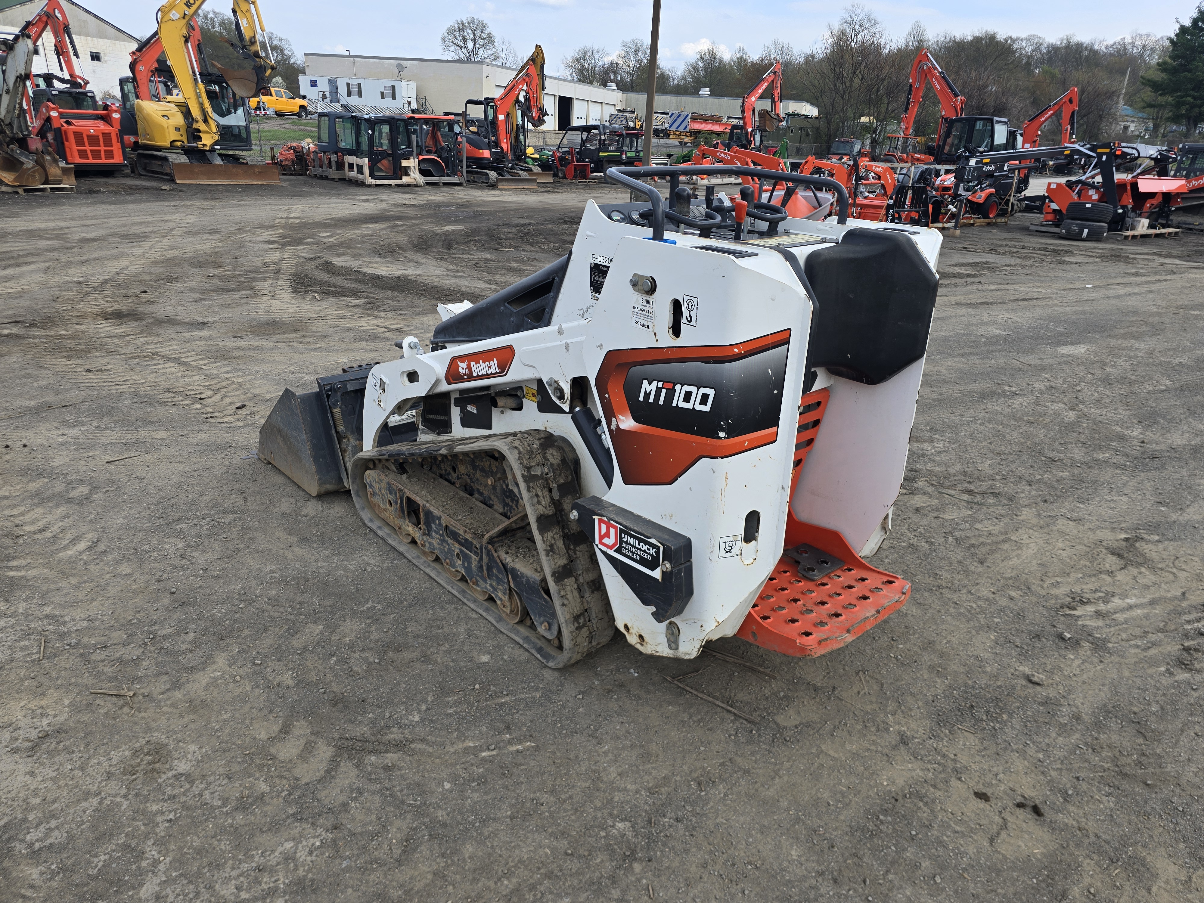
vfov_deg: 58.9
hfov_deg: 73.9
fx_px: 800
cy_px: 452
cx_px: 602
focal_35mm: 23
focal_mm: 6.3
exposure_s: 1/463
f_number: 1.7
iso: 12
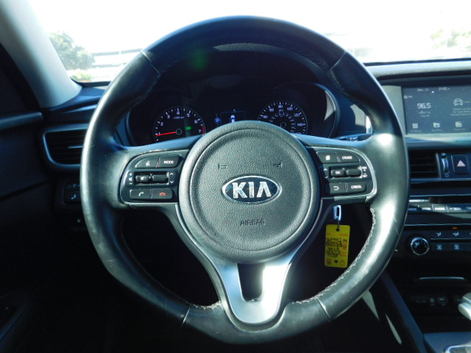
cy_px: 176
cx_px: 236
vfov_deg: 58.9
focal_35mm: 23
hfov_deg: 73.9
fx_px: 313
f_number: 3
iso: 125
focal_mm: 4
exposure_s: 1/80
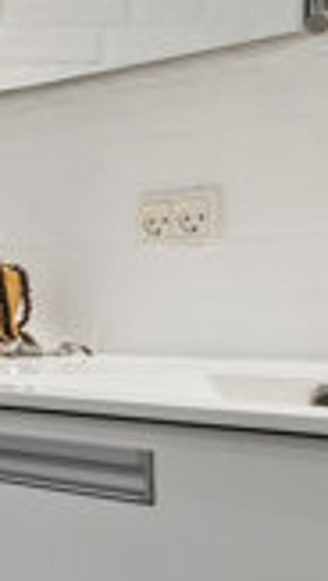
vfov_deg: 25.1
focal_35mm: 85
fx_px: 1304
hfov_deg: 8.0
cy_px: 326
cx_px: -1005
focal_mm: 11
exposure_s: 1/10
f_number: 8
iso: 200
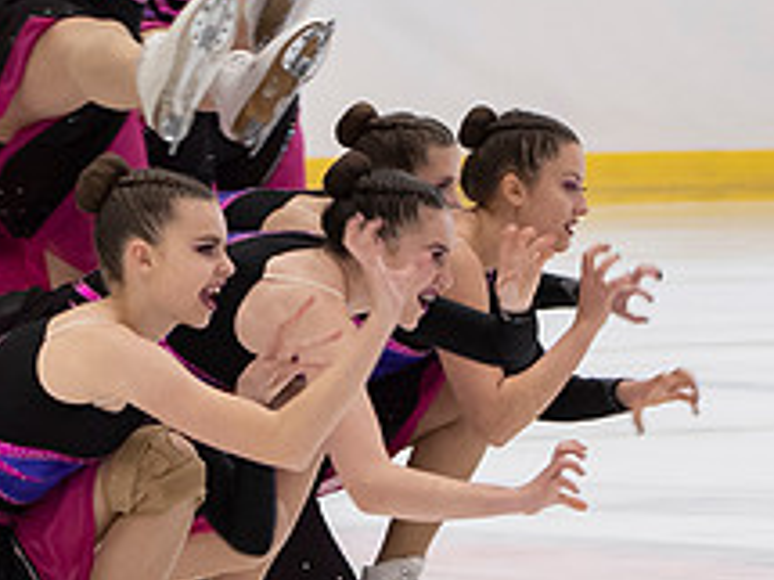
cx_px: 247
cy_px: 176
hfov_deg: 4.3
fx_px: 10414
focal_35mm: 466
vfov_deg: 3.2
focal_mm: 70
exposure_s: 1/200
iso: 800
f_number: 3.5
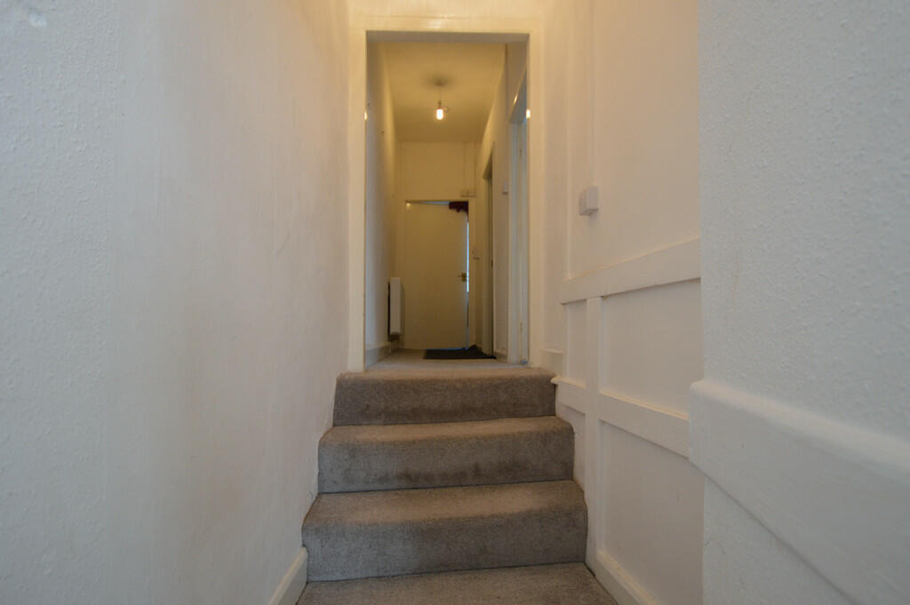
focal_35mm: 15
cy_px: 302
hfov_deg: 100.4
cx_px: 455
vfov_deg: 77.2
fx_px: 379
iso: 450
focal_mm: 10
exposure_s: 1/60
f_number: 3.5
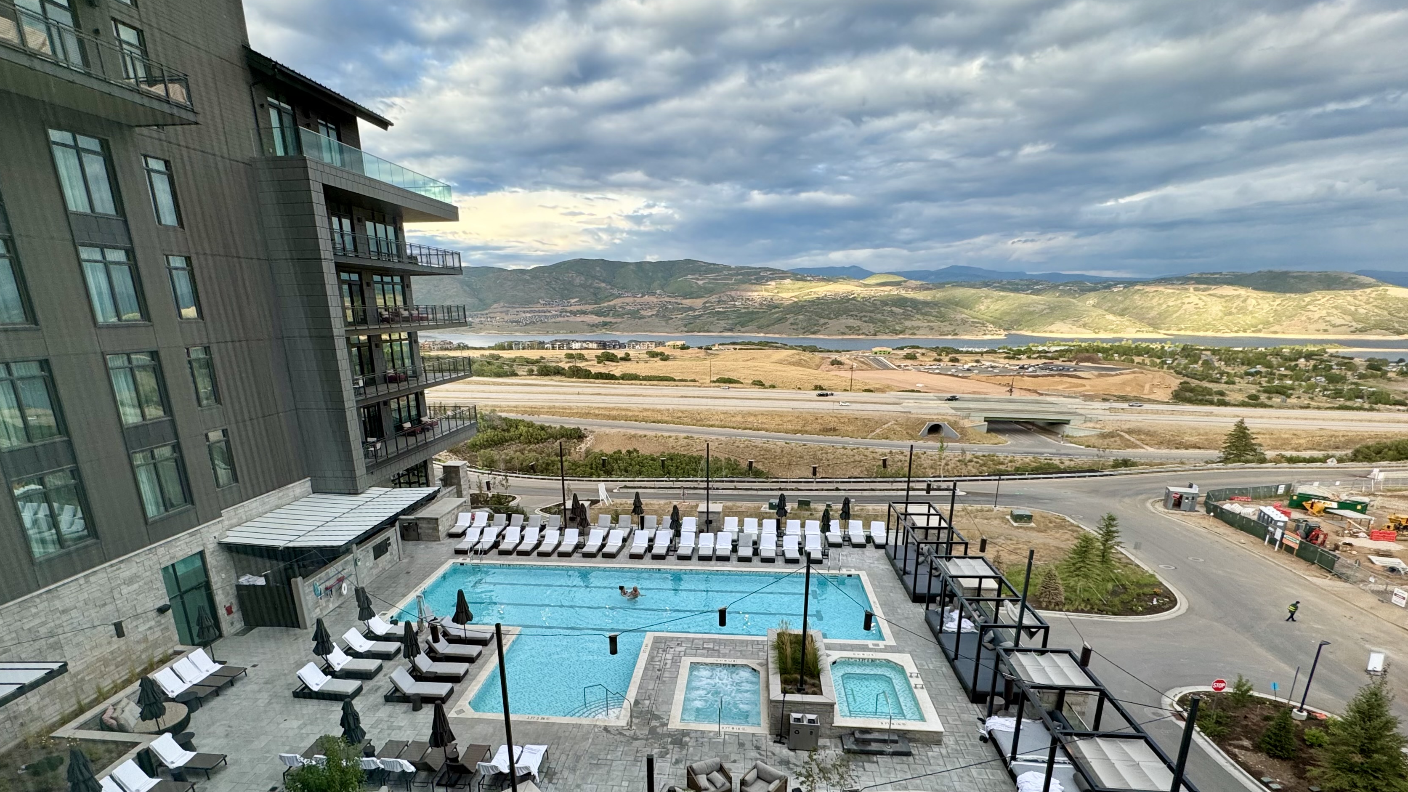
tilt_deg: -18.3
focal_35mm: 17
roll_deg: +3.2
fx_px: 635
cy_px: 509
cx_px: 678
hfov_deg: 95.9
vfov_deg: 62.8
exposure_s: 1/222
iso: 40
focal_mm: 2.22
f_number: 2.2
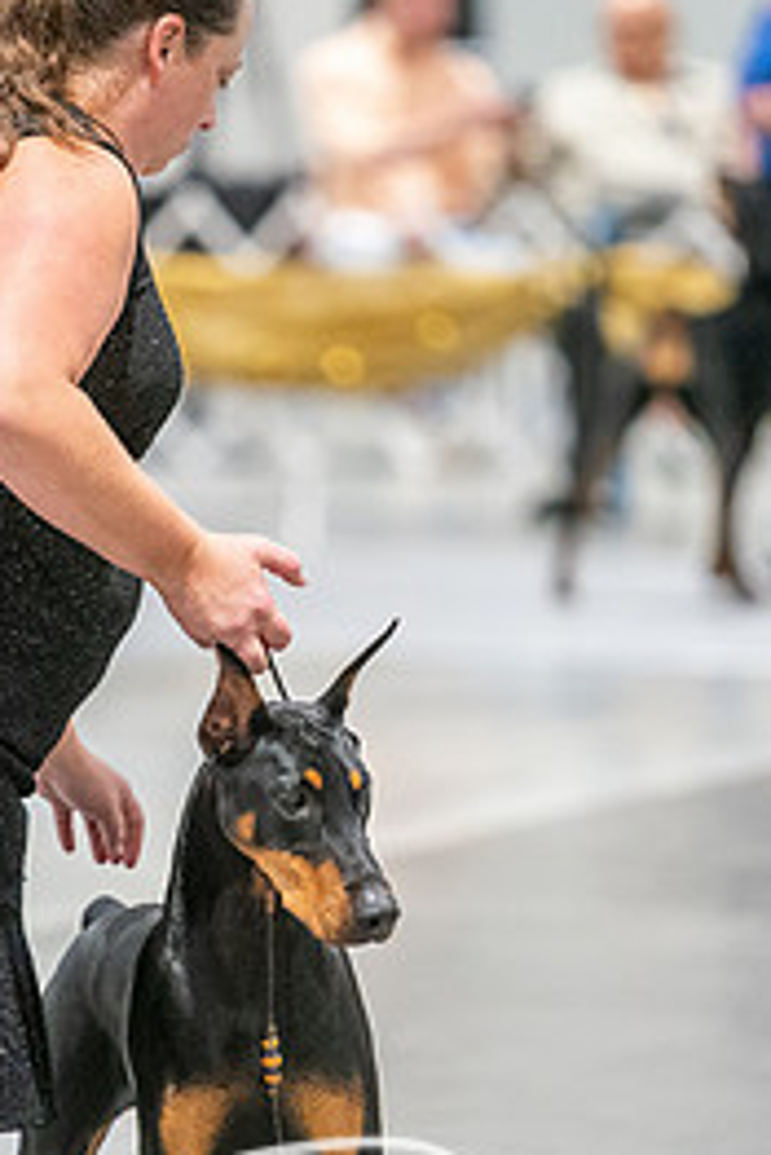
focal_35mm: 343
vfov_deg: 6.0
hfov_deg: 4.0
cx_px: 225
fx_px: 11003
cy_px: 688
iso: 6400
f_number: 2.8
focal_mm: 200
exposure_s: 1/250
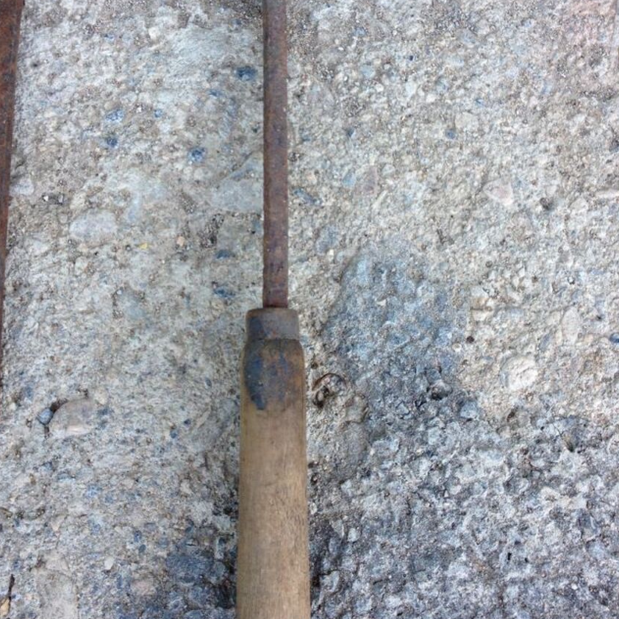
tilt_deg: -76.7
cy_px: 282
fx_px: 991
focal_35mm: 49
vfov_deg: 34.7
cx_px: 314
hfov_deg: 34.7
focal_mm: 4.28
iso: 50
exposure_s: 1/60
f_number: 2.4
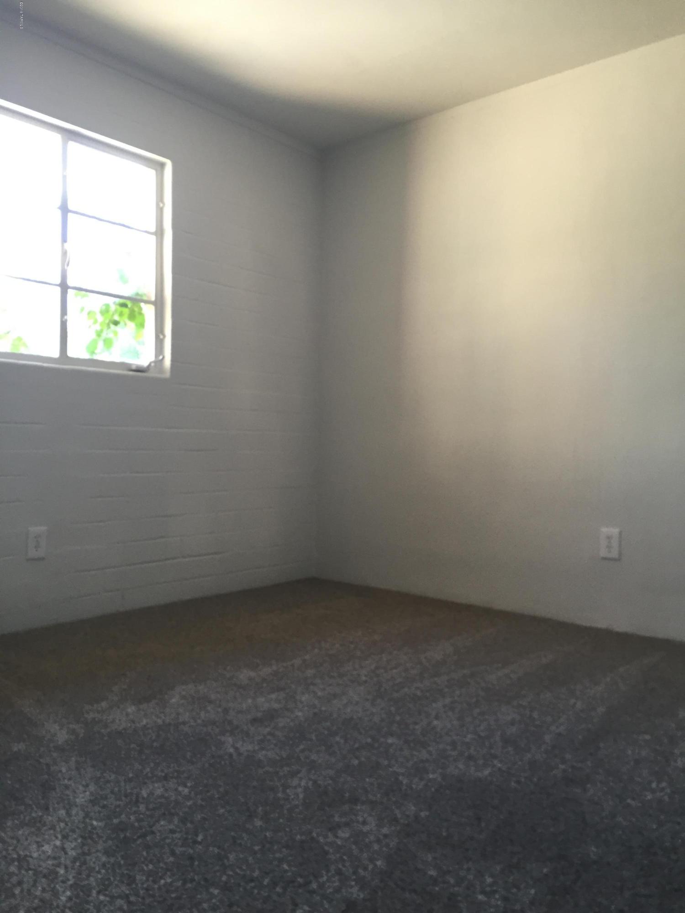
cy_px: 456
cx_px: 342
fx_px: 765
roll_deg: -0.6
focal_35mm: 29
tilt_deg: -0.5
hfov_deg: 48.2
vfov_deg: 61.7
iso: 50
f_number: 2.2
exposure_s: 1/30
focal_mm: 4.15
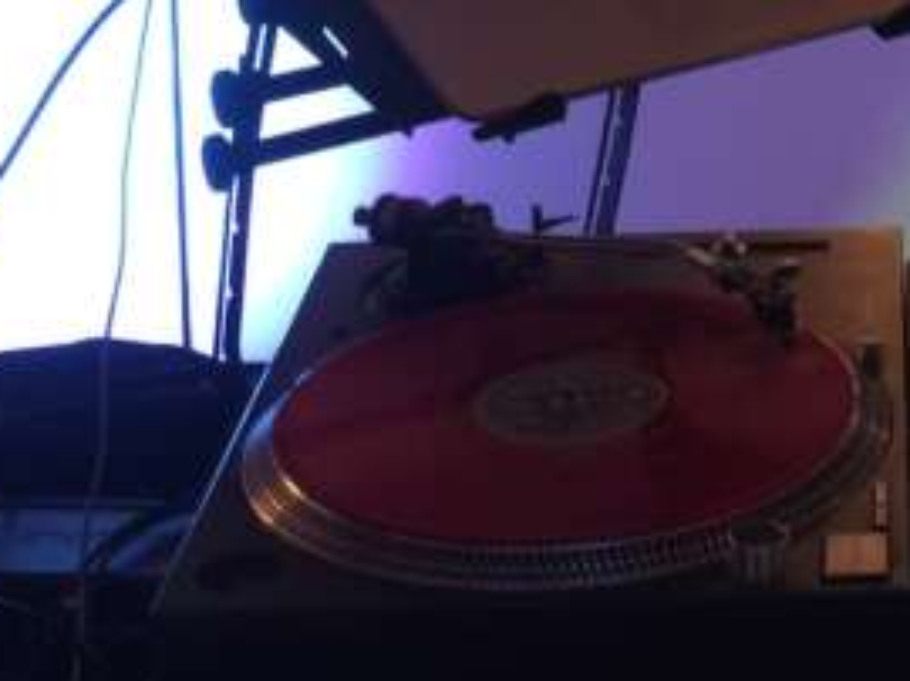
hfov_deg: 17.5
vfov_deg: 12.3
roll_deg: -0.6
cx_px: 920
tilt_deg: -7.7
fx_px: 2889
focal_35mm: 110
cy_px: -543
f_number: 2.2
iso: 50
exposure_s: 1/15
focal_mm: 4.15
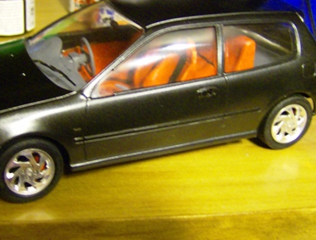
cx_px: 126
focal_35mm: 61
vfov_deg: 24.1
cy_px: 81
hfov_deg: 31.5
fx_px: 559
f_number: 2.8
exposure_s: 1/3.42
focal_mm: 6
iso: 200
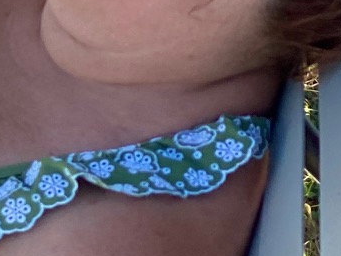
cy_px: 128
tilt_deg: -33.4
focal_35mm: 307
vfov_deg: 4.8
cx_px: -455
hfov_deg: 6.2
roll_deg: +2.9
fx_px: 3025
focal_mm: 6
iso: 20
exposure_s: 1/500
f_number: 2
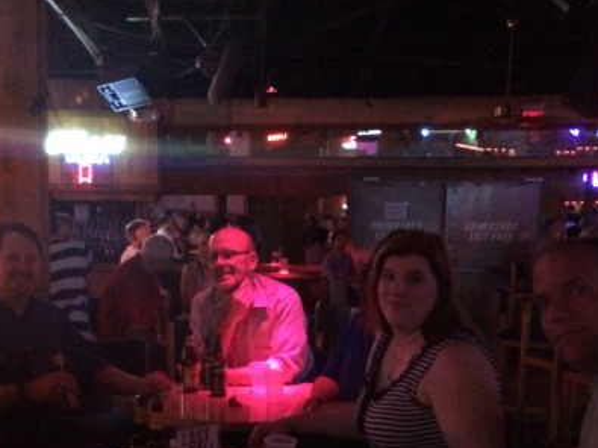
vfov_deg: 30.4
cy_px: 334
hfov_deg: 40.0
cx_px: 206
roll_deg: +0.8
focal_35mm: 47
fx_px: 812
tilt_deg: -9.5
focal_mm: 4.15
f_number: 2.2
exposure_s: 1/15
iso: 1250
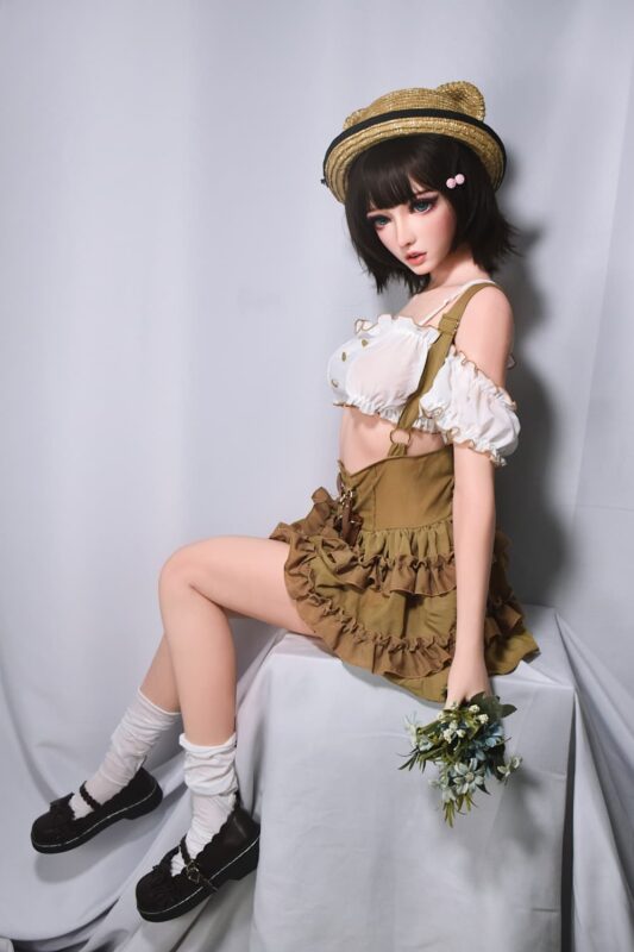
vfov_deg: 55.1
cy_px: 476
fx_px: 912
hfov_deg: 38.3
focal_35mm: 34
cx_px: 317
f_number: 5
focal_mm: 23
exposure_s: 1/100
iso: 400
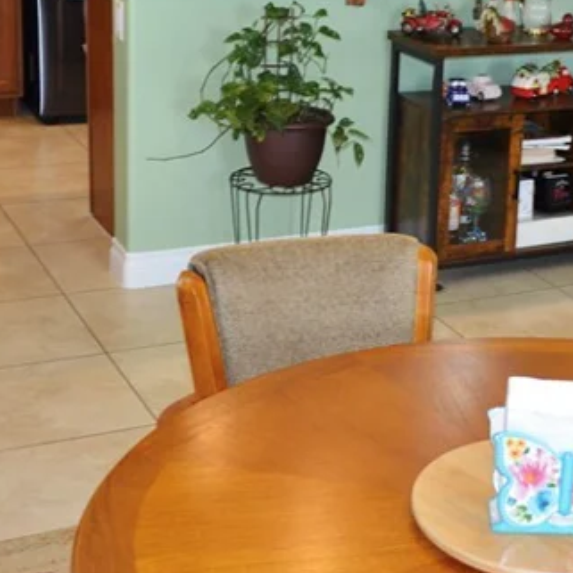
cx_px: 480
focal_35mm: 73
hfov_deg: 23.2
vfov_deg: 23.5
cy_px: 164
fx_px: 1367
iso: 560
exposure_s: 1/60
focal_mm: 18
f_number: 3.5
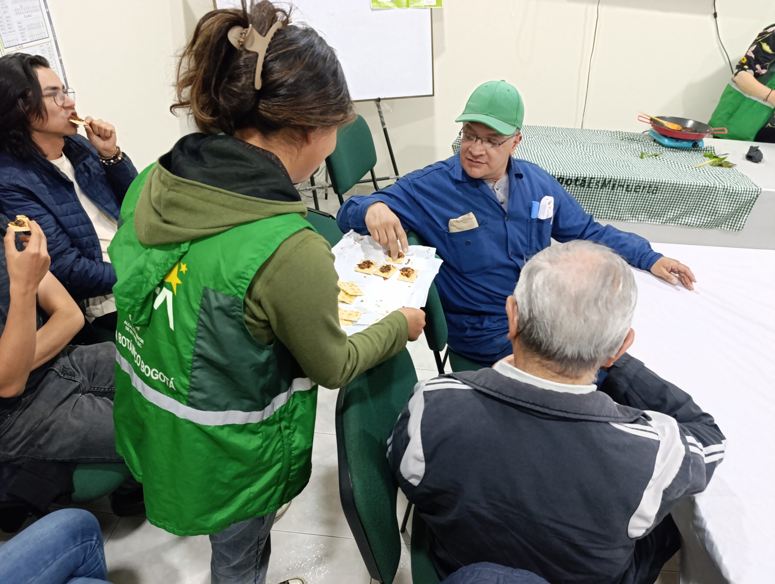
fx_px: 516
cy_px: 292
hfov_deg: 73.8
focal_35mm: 23
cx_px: 388
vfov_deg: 59.0
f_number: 1.6
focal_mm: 6.14
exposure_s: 1/40
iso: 1000
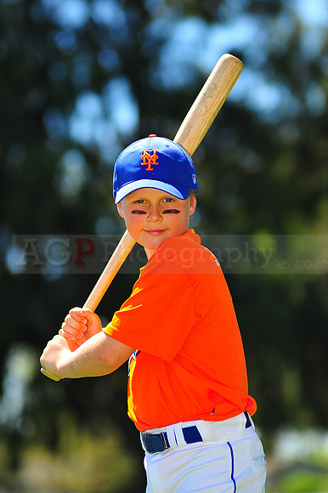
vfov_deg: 11.4
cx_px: 164
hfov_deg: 7.6
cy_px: 246
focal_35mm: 180
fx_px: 2463
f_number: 4
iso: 200
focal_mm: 180
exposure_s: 1/800
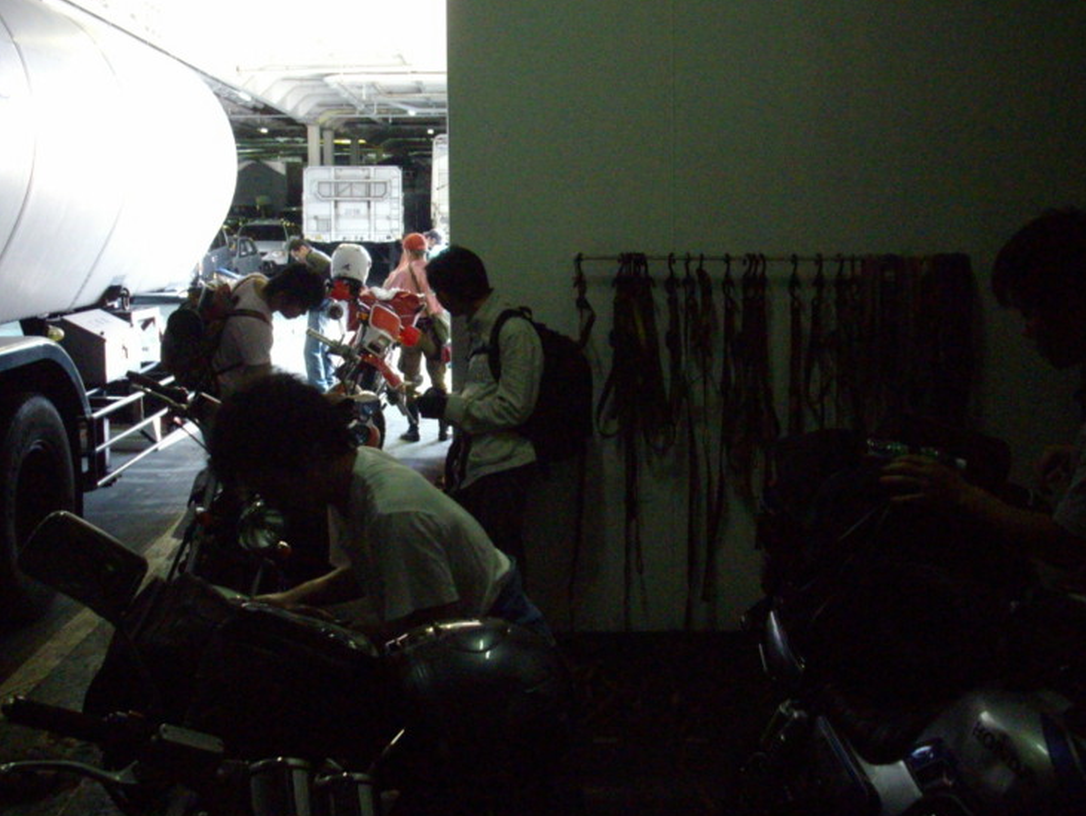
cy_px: 381
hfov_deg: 43.8
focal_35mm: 43
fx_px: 1350
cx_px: 511
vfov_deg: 33.6
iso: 400
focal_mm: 6.2
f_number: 2.8
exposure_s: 1/30
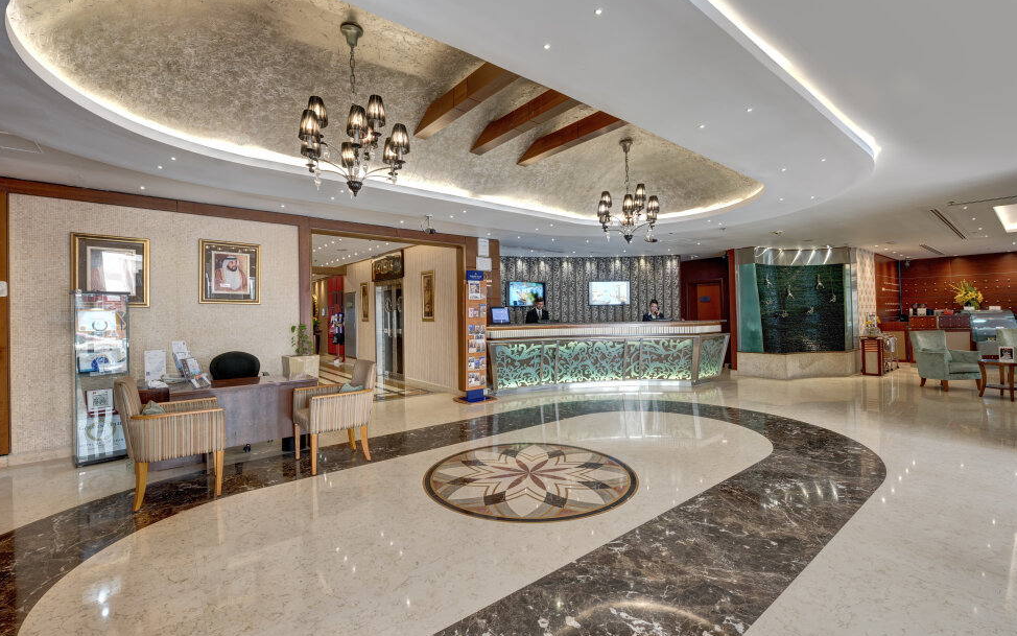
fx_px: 416
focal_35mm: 15
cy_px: 318
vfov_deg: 74.8
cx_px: 493
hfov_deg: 101.4
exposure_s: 1/2.5
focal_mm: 14
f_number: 8
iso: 100
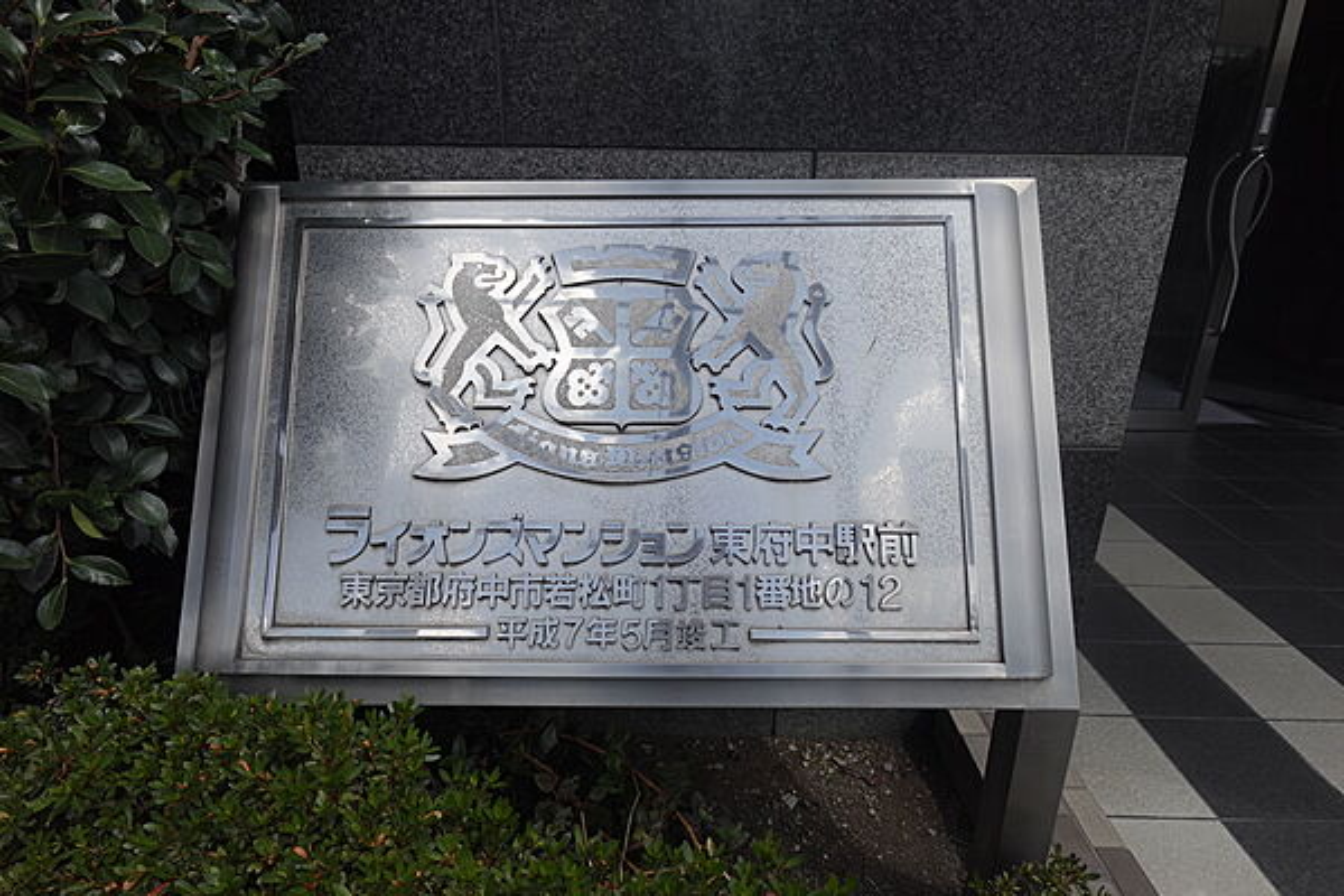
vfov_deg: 61.9
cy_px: 448
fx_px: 747
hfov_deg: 84.0
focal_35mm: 20
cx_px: 672
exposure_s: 1/2000
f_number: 2
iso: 125
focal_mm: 7.6
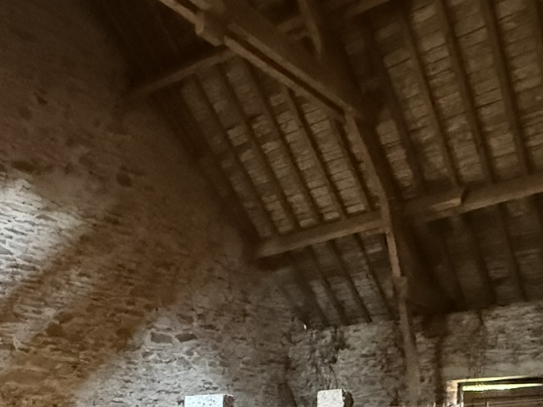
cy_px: 480
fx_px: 659
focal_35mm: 42
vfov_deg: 29.8
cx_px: 208
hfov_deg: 44.5
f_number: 2.2
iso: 1600
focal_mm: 2.22
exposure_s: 1/39
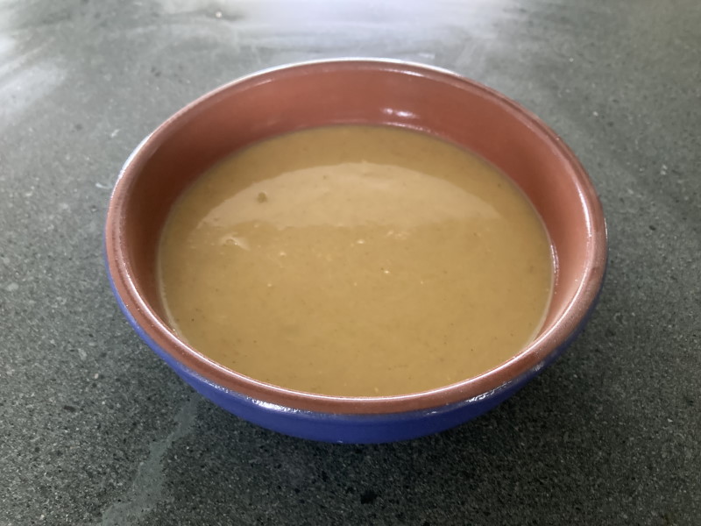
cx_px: 350
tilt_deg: -50.9
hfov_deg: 63.4
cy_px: 263
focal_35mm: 28
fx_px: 567
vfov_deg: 49.7
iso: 500
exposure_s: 1/30
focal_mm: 3.99
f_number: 1.8
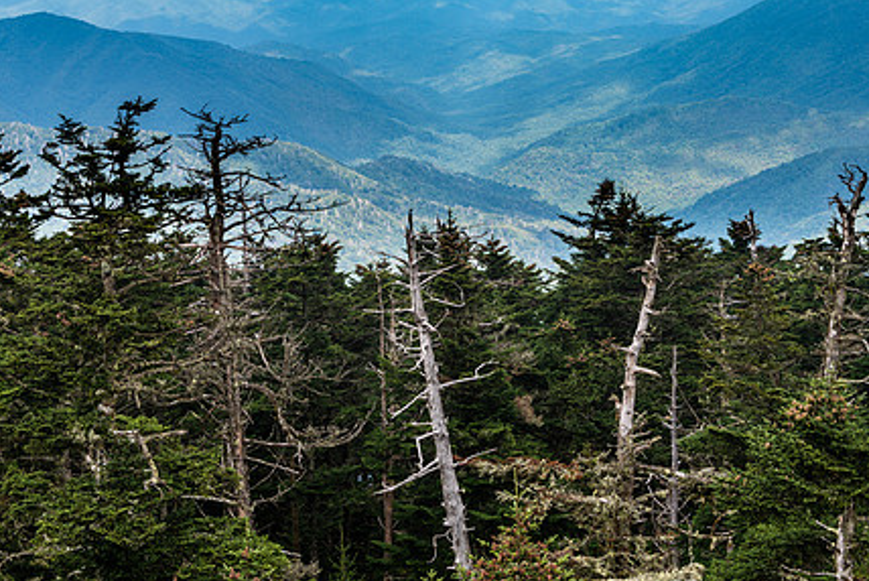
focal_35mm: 84
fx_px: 2029
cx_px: 457
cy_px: 241
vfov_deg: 16.3
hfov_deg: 24.2
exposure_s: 1/125
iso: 100
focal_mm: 62
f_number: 8
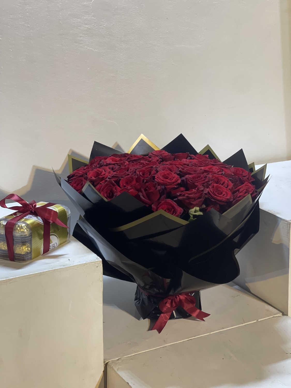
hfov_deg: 22.9
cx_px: 146
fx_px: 717
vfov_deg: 30.3
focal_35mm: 64
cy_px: 194
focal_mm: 7.5
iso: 160
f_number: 2.2
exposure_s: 1/50
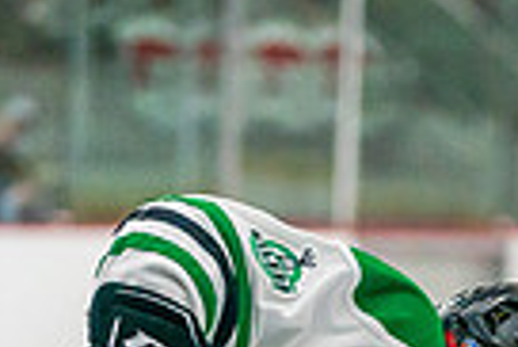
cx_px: 668
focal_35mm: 537
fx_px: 7735
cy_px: 789
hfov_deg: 3.8
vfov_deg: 2.6
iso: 4000
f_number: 2.8
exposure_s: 1/1600
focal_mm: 116
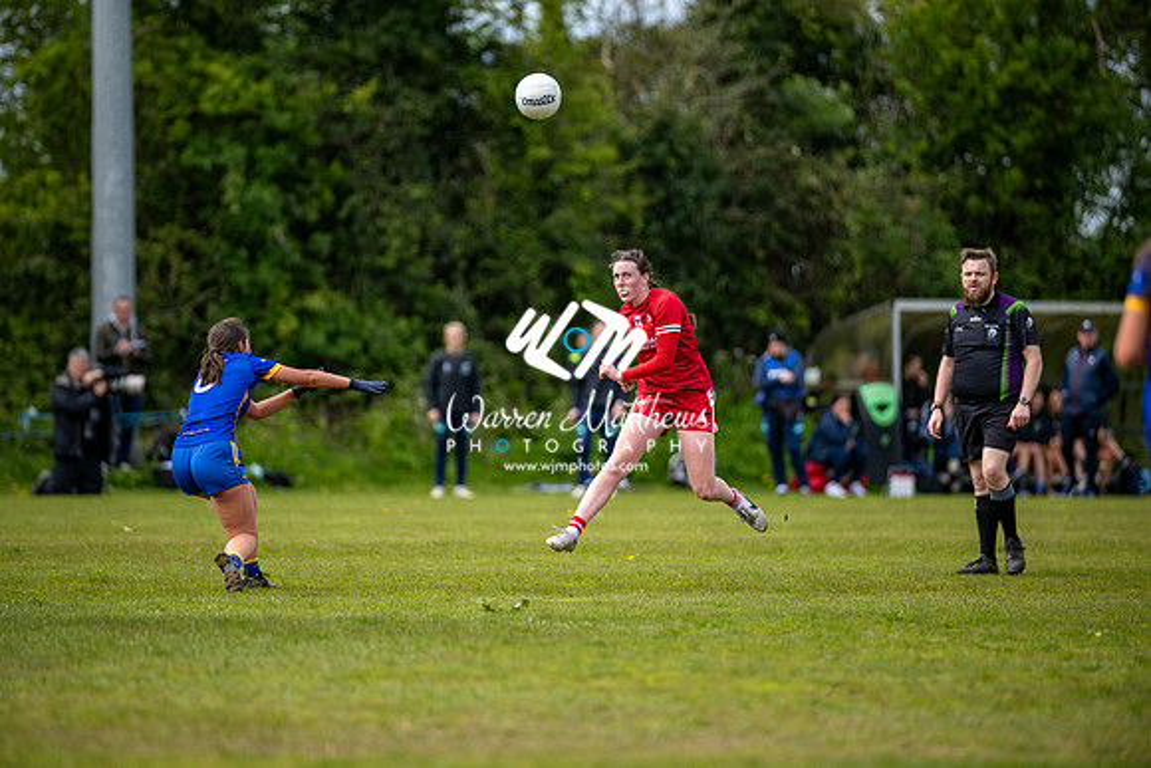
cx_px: 576
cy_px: 384
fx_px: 9593
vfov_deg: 4.6
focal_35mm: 300
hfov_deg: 6.9
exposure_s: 1/4000
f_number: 2.8
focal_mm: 300
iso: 450
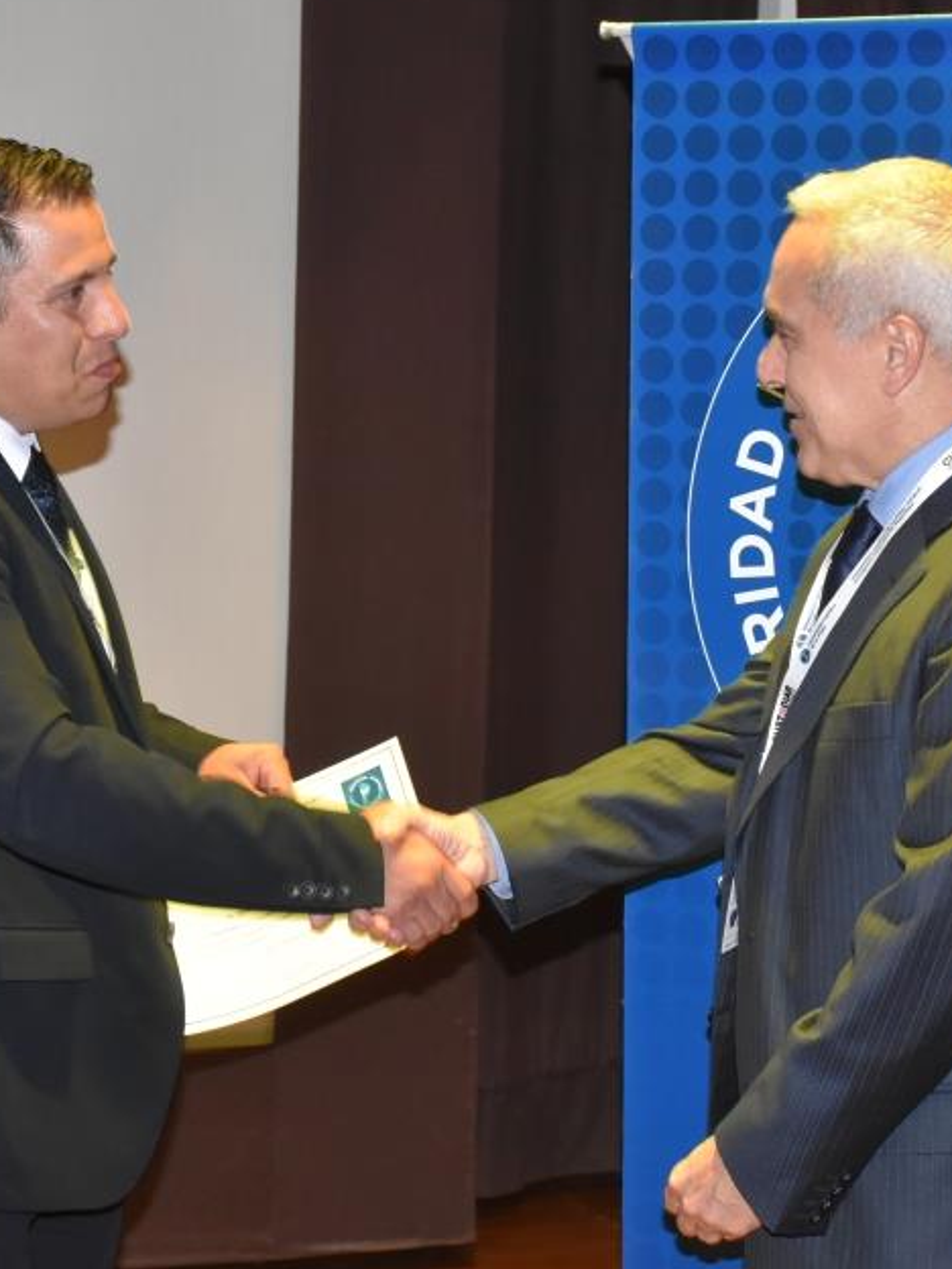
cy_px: 631
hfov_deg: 17.8
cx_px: 429
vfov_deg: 23.6
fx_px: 3036
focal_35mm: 83
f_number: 7.1
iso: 3200
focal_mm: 35
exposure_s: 1/60
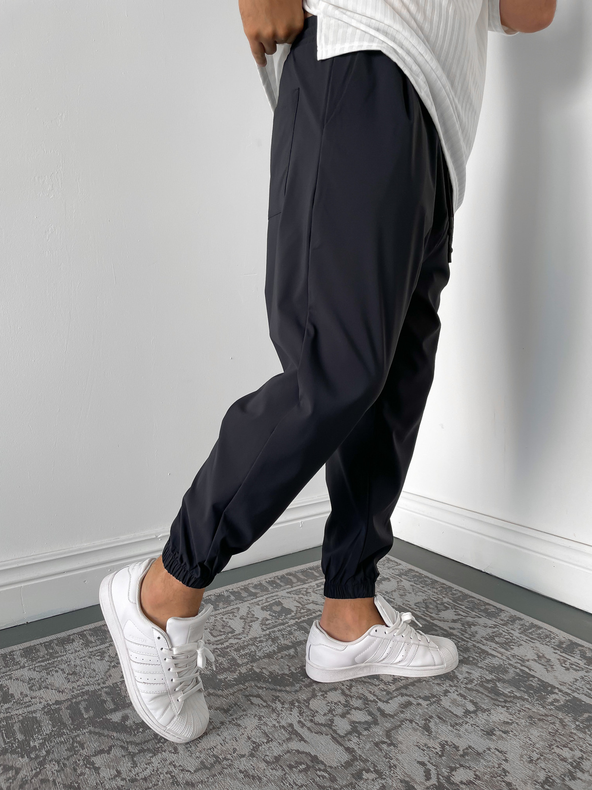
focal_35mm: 26
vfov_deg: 67.3
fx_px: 593
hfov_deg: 53.1
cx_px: 296
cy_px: 395
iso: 64
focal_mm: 4.2
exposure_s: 1/120
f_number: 1.6
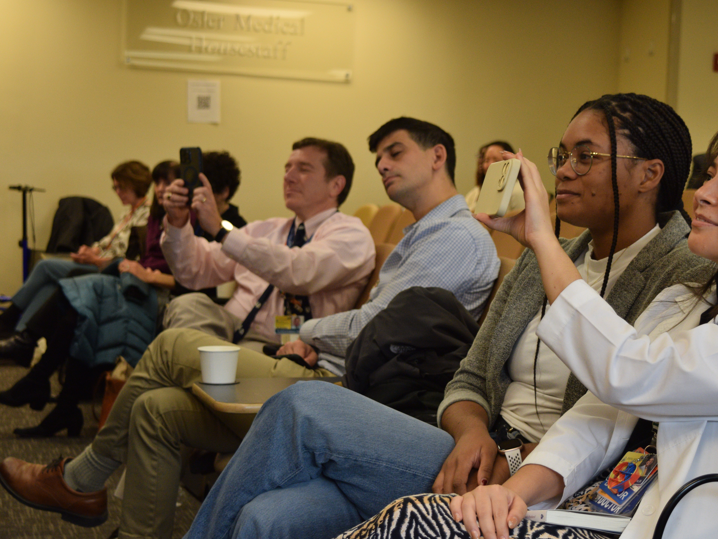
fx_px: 1638
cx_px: 462
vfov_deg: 18.7
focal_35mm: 79
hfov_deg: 24.6
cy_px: 304
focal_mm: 42
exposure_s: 1/160
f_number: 5
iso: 800
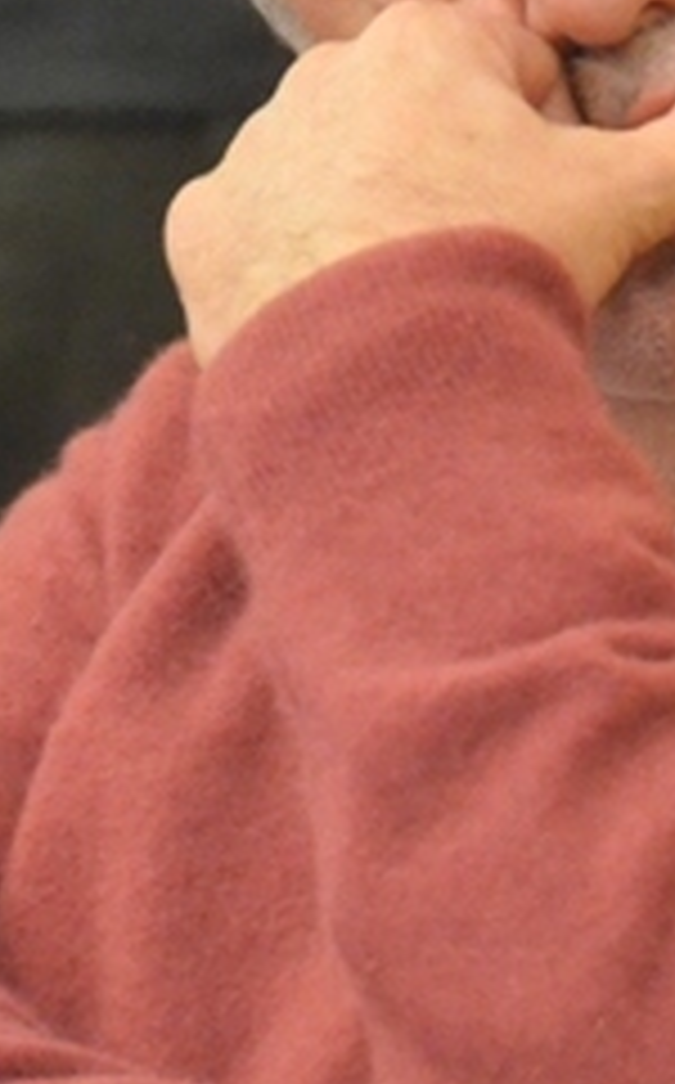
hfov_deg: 1.3
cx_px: 630
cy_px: 130
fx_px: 29935
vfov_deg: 2.1
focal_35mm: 1014
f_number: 5.6
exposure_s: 1/125
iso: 6400
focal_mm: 200
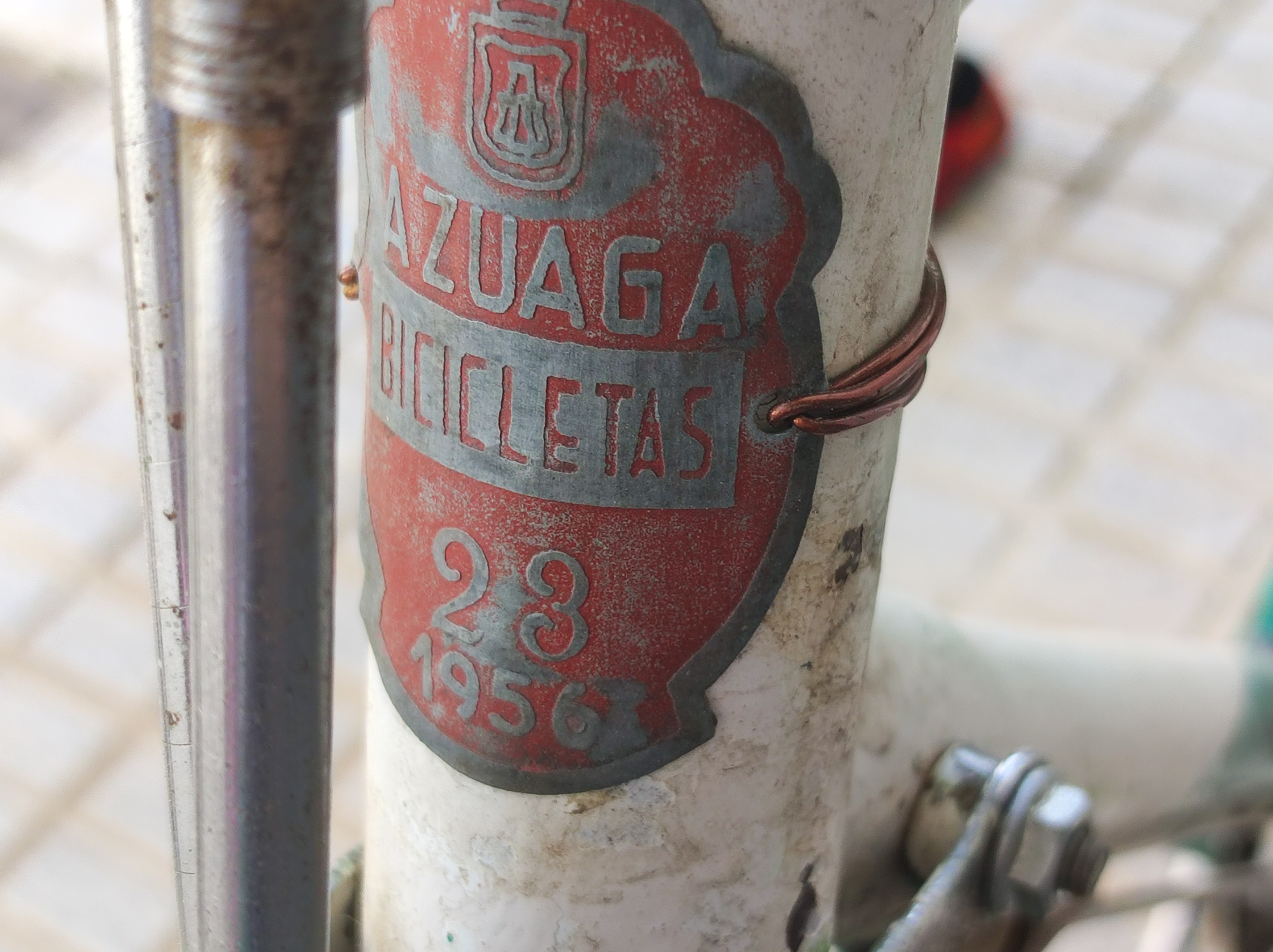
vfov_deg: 46.7
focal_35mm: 30
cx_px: 656
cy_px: 504
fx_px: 1102
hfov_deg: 60.0
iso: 83
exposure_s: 1/100
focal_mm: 4.7
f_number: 1.79
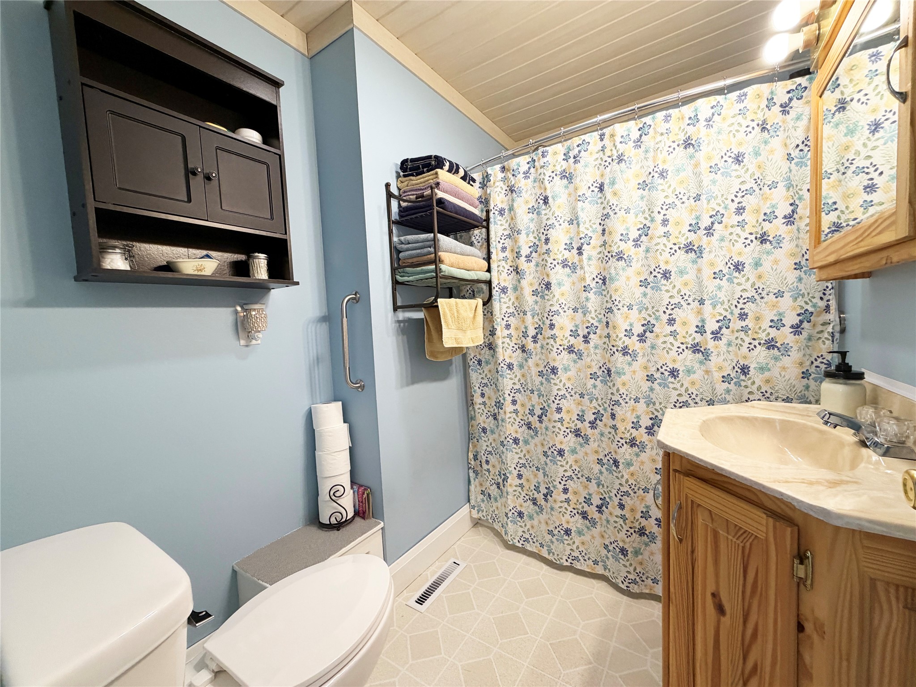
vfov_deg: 85.7
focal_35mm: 14
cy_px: 344
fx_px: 370
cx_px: 458
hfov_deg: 102.1
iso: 200
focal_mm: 2.22
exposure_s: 1/120
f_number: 2.2
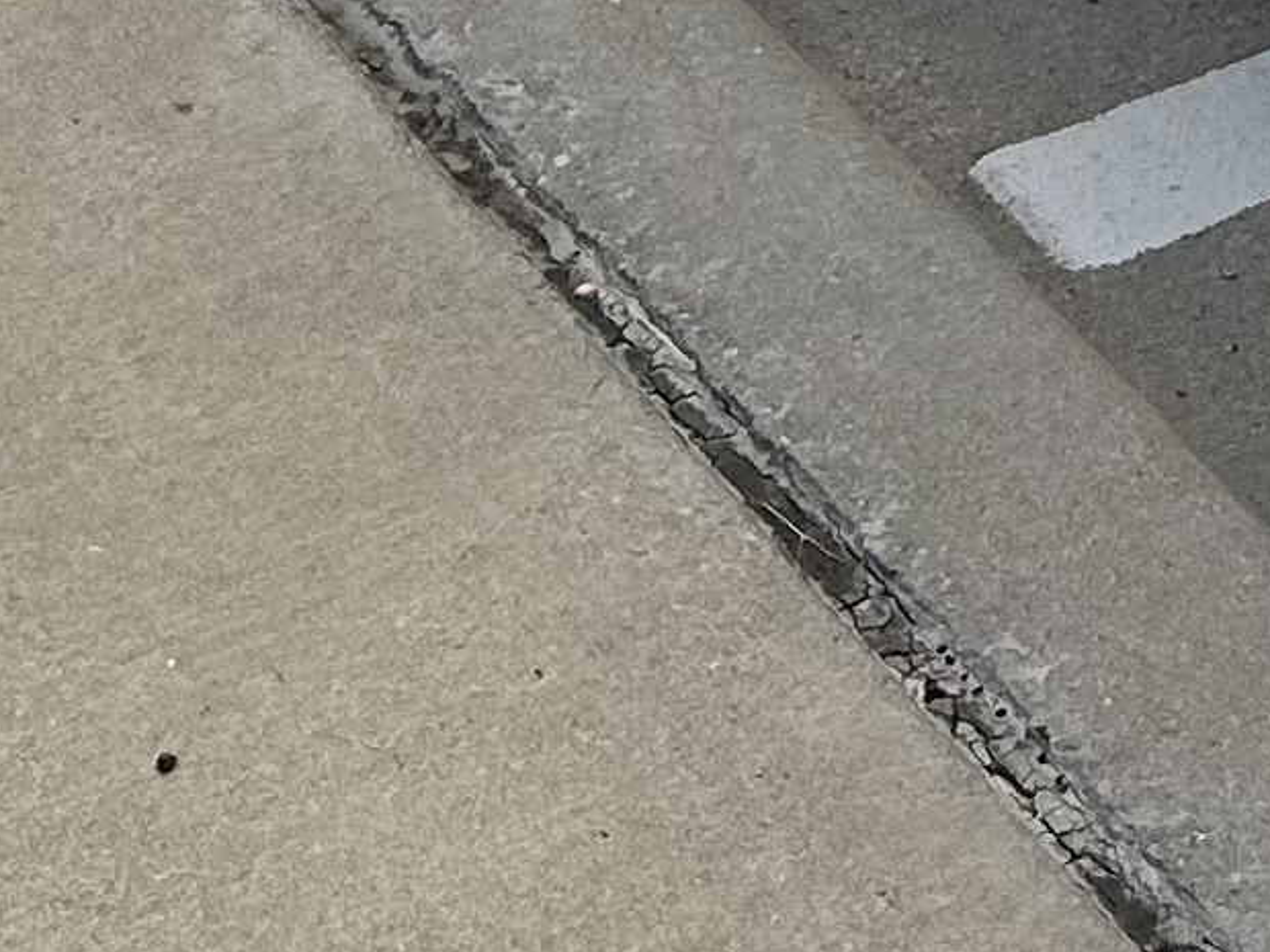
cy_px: -1349
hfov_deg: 11.3
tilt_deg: -21.5
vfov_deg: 8.1
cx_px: 1786
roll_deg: -0.3
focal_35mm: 169
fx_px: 6200
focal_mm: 5.7
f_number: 1.5
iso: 50
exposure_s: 1/1361
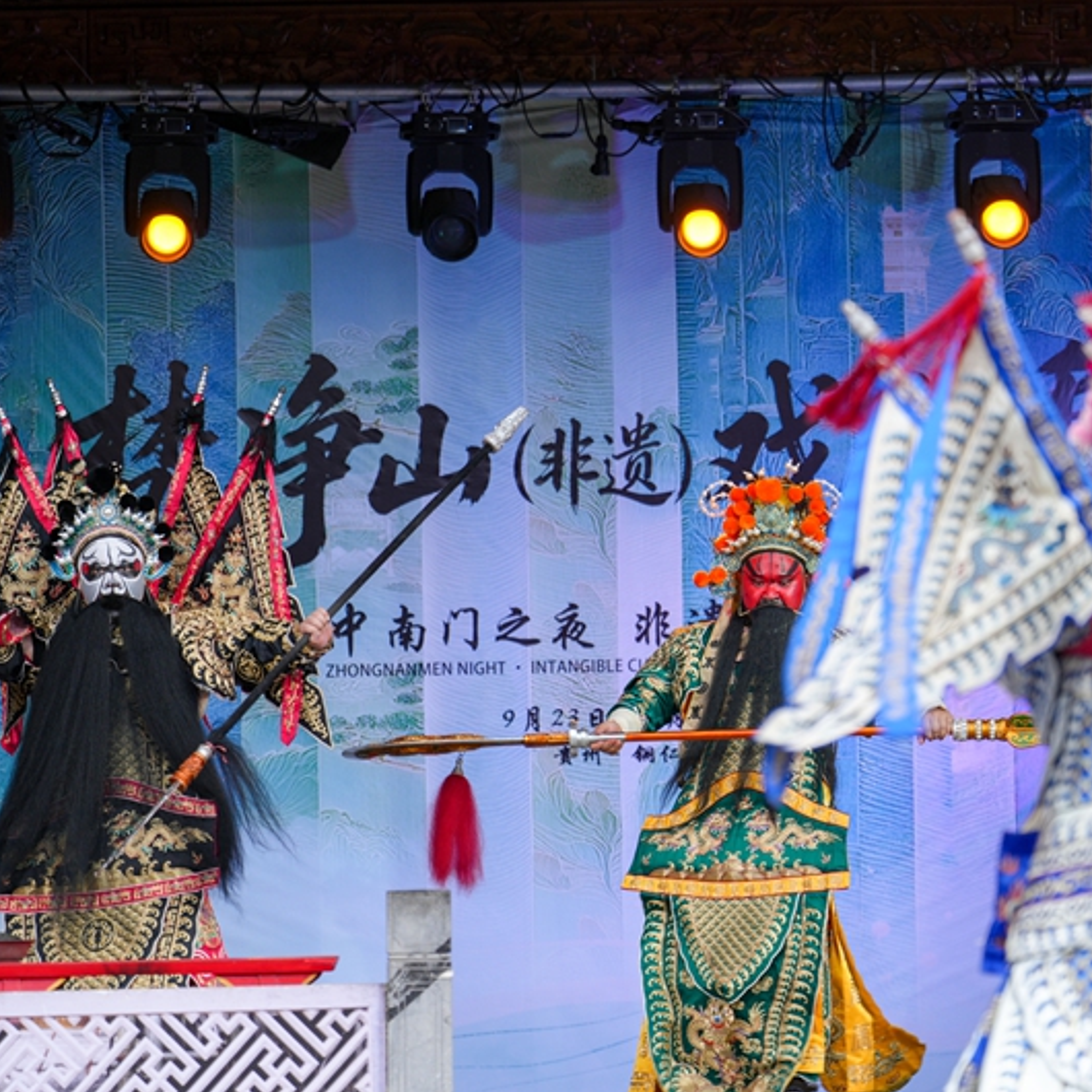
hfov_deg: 10.7
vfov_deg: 10.7
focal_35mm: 163
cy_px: 547
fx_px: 5818
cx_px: 740
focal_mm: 127
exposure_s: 1/160
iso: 250
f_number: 2.8
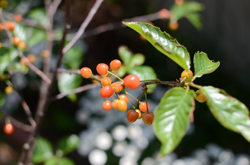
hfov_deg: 37.9
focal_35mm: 52
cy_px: 82
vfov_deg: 25.6
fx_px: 364
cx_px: 125
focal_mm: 35
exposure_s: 1/1000
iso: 100
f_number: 2.8
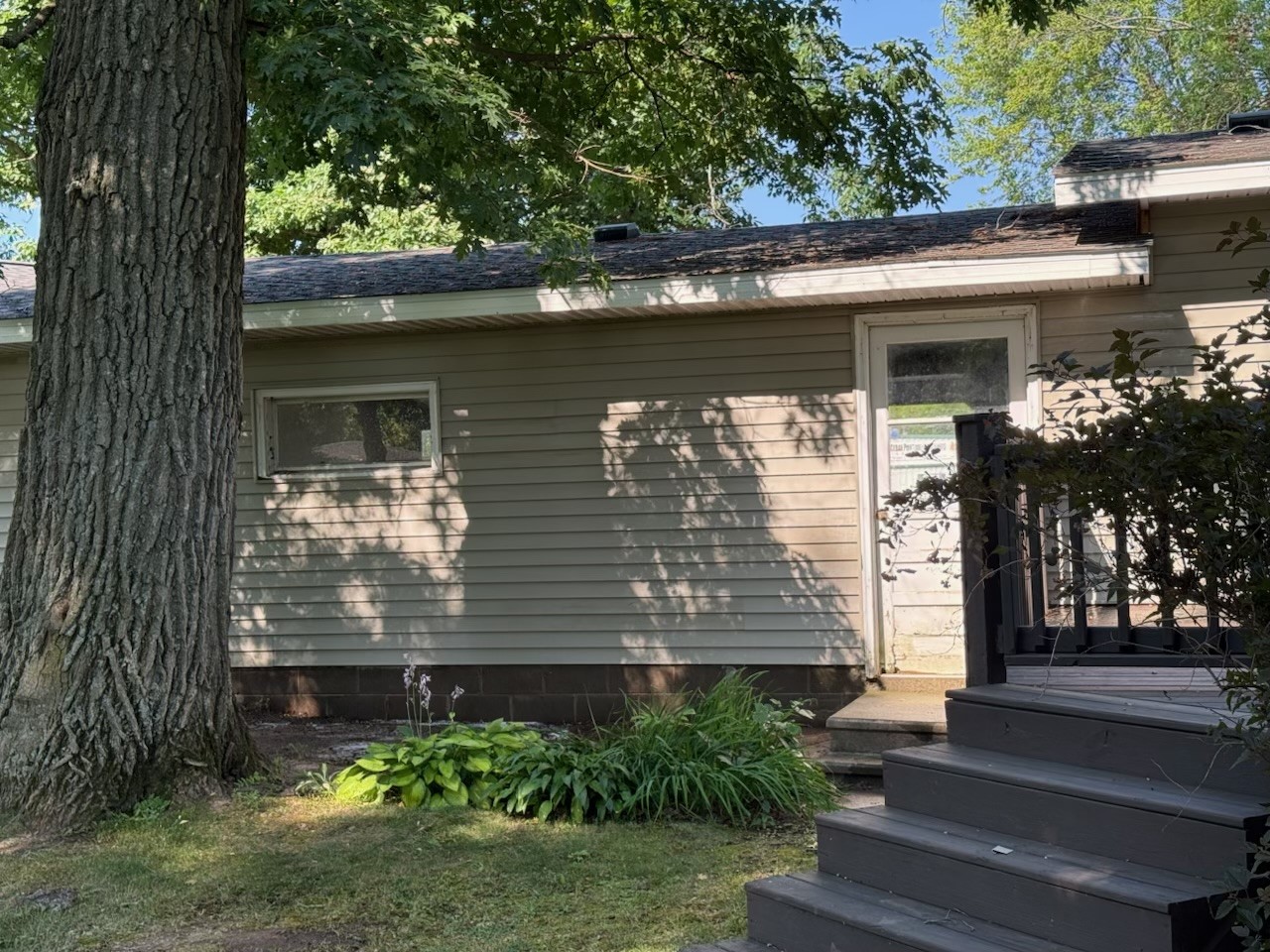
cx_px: 635
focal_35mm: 48
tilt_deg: +1.2
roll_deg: +2.2
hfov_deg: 39.7
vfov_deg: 30.3
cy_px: 476
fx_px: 1761
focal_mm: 6.76
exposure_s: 1/620
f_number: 1.78
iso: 80
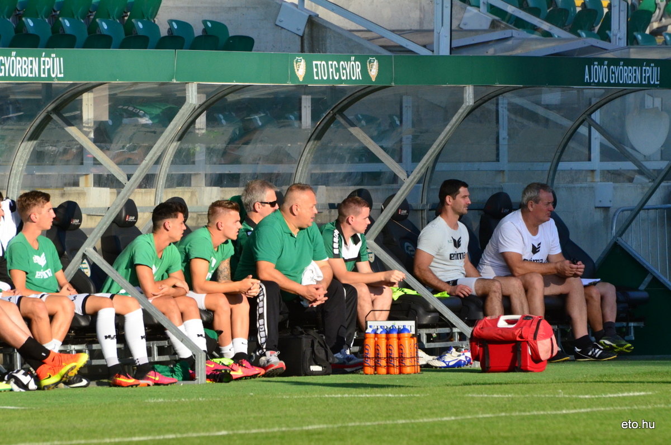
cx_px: 336
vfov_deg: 3.0
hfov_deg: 4.6
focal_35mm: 450
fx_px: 8371
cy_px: 222
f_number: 8
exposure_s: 1/4000
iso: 2000
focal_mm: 300
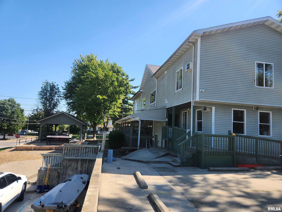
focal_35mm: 23
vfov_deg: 58.9
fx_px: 187
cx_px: 141
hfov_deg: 73.9
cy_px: 106
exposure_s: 1/820
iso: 20
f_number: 1.8
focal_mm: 5.4
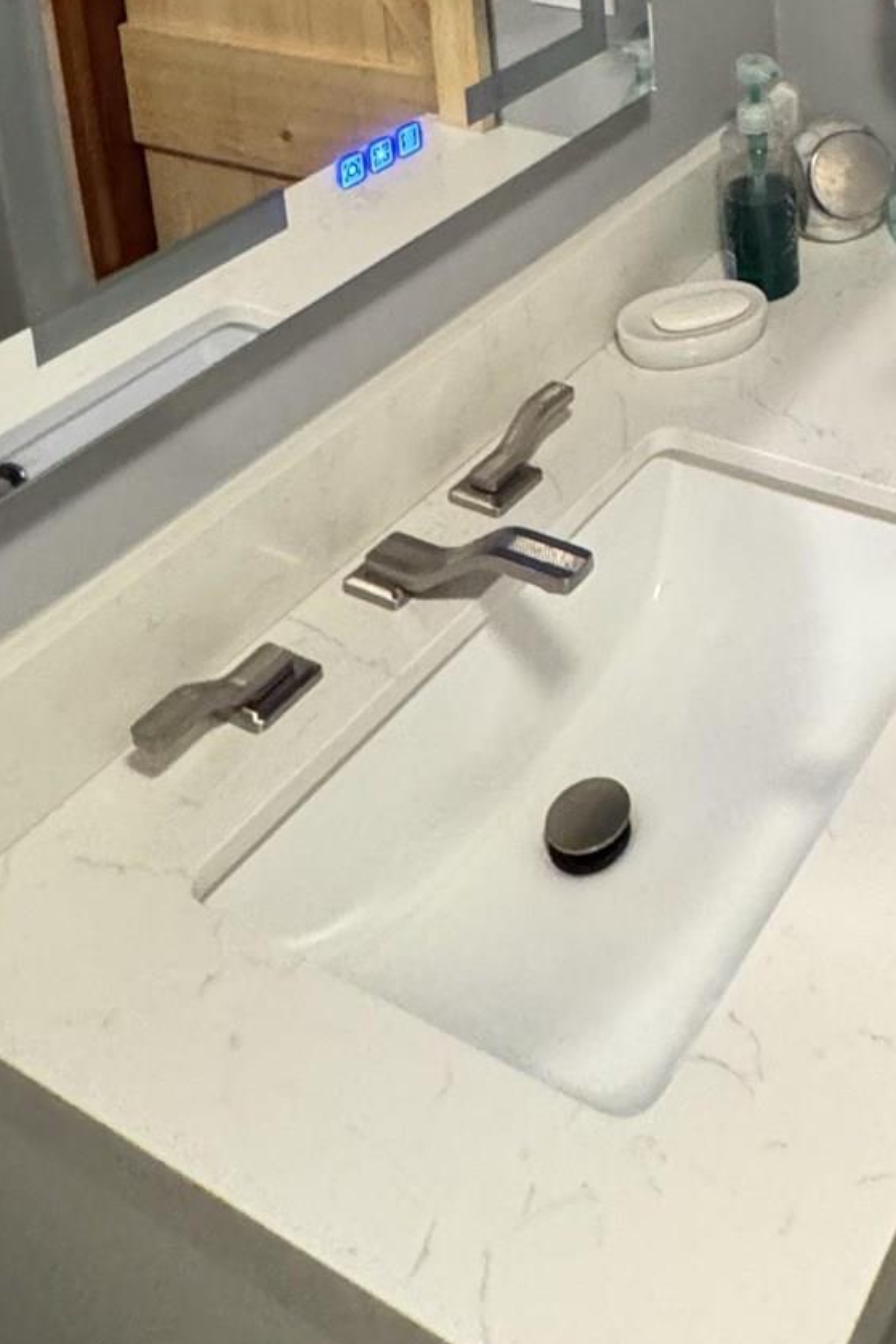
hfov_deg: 29.8
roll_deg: -1.5
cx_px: 999
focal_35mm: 40
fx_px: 1494
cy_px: -223
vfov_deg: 37.9
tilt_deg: -10.3
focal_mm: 2.22
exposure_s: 1/60
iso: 640
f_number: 2.2
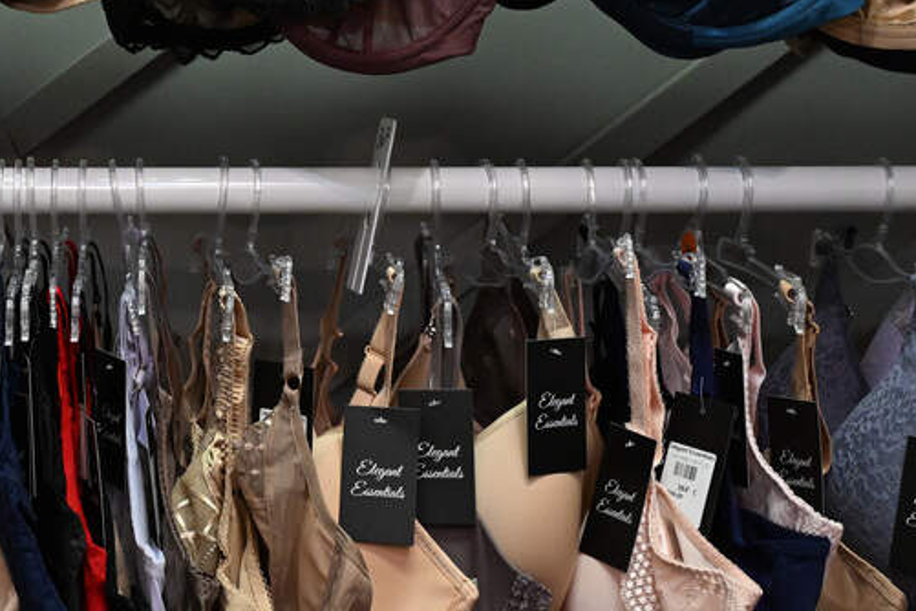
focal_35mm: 91
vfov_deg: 14.9
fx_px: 2315
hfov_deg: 21.5
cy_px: 99
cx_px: -18
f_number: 4
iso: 4000
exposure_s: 1/125
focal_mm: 38
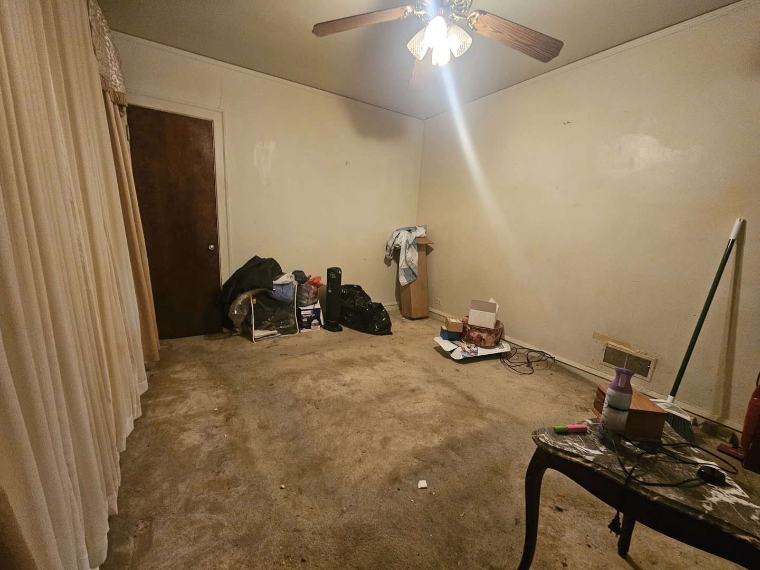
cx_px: 380
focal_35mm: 13
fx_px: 285
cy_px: 285
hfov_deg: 106.2
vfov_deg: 89.9
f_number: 2.2
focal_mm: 2.2
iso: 640
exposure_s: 1/30
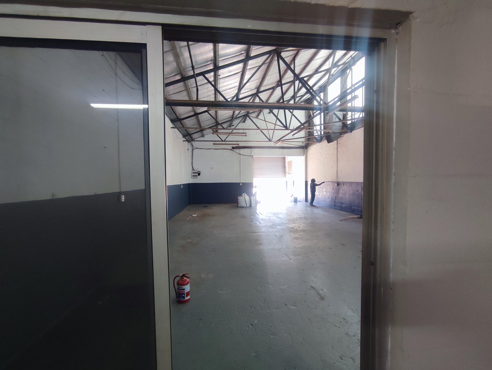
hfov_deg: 94.5
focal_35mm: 16
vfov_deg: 78.2
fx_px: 228
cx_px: 246
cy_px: 185
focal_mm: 1.65
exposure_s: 1/50
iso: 150
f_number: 2.2
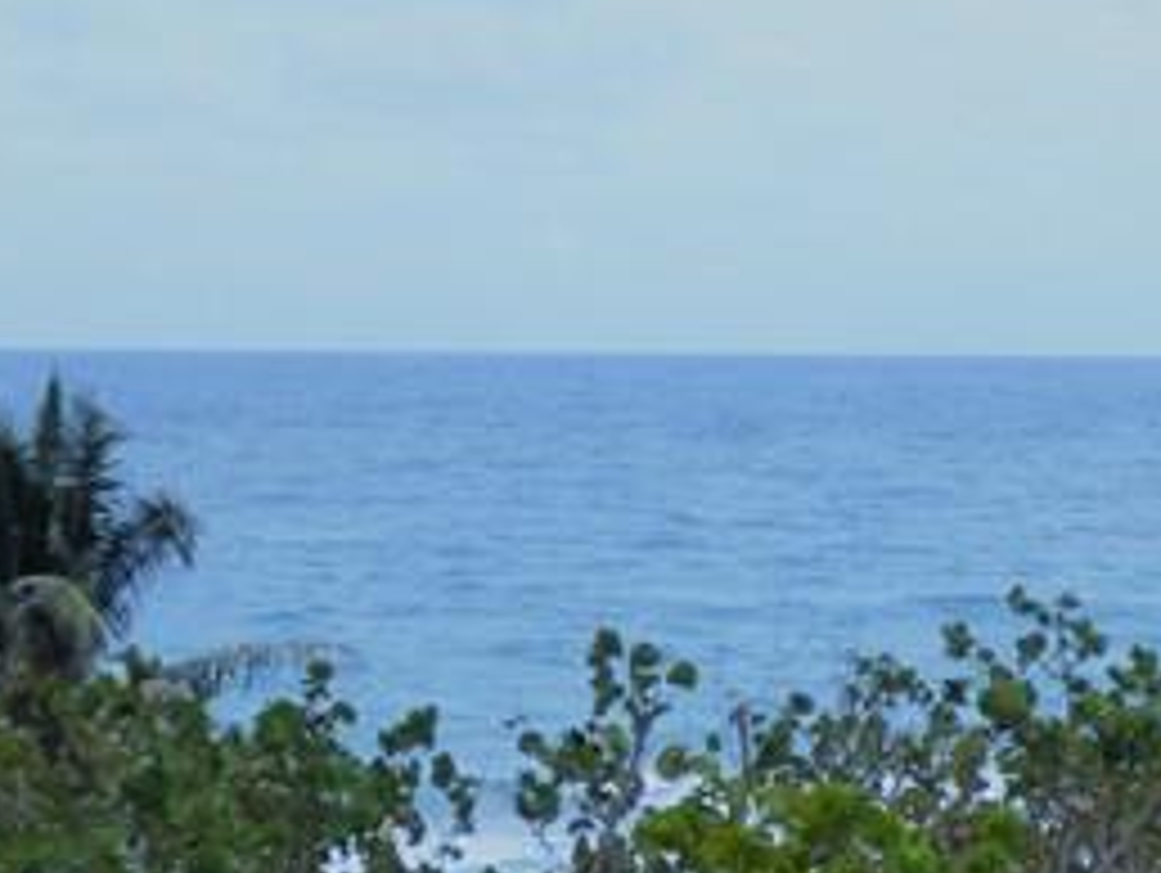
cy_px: 608
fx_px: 4129
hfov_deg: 16.0
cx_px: 666
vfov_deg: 12.0
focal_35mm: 123
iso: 100
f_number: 3.3
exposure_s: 1/800
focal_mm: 5.53
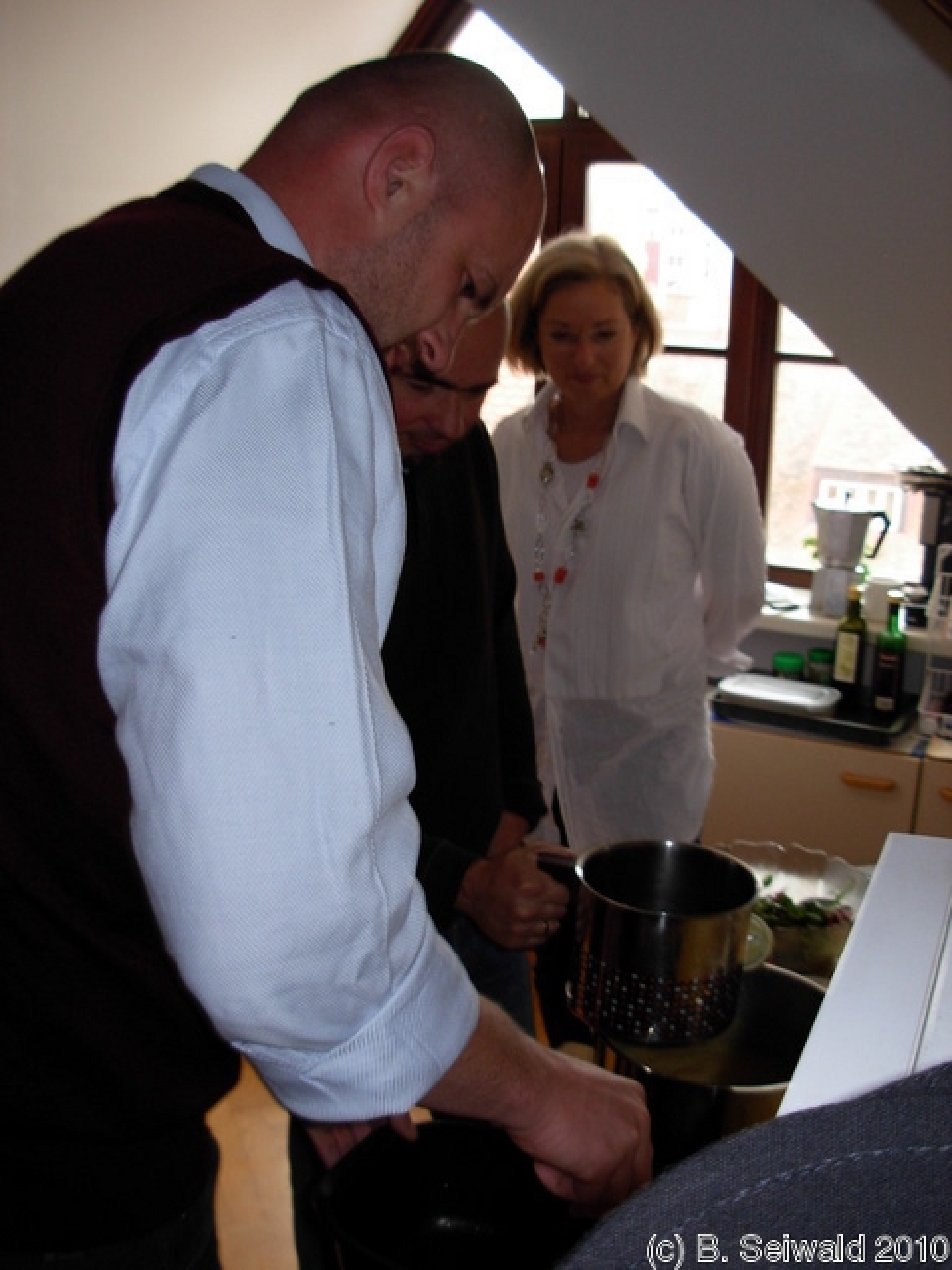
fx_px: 1393
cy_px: 635
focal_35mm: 38
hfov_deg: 37.7
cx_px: 476
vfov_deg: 49.0
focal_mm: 6.3
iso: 79
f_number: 2.9
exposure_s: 1/22.6
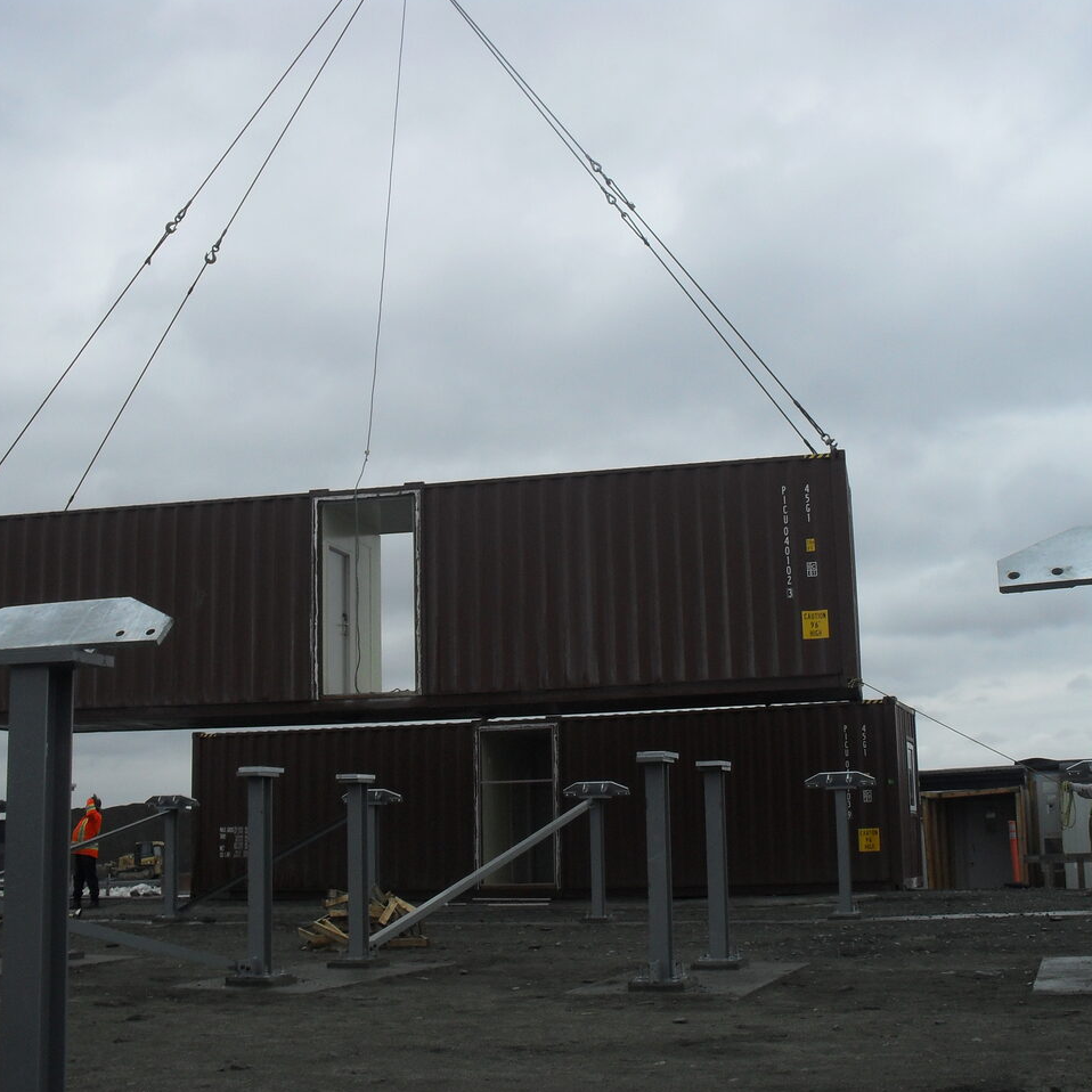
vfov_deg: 40.0
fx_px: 1499
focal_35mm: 42
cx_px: 638
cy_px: 540
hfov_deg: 39.9
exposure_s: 1/125
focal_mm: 6.3
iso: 100
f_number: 8.4
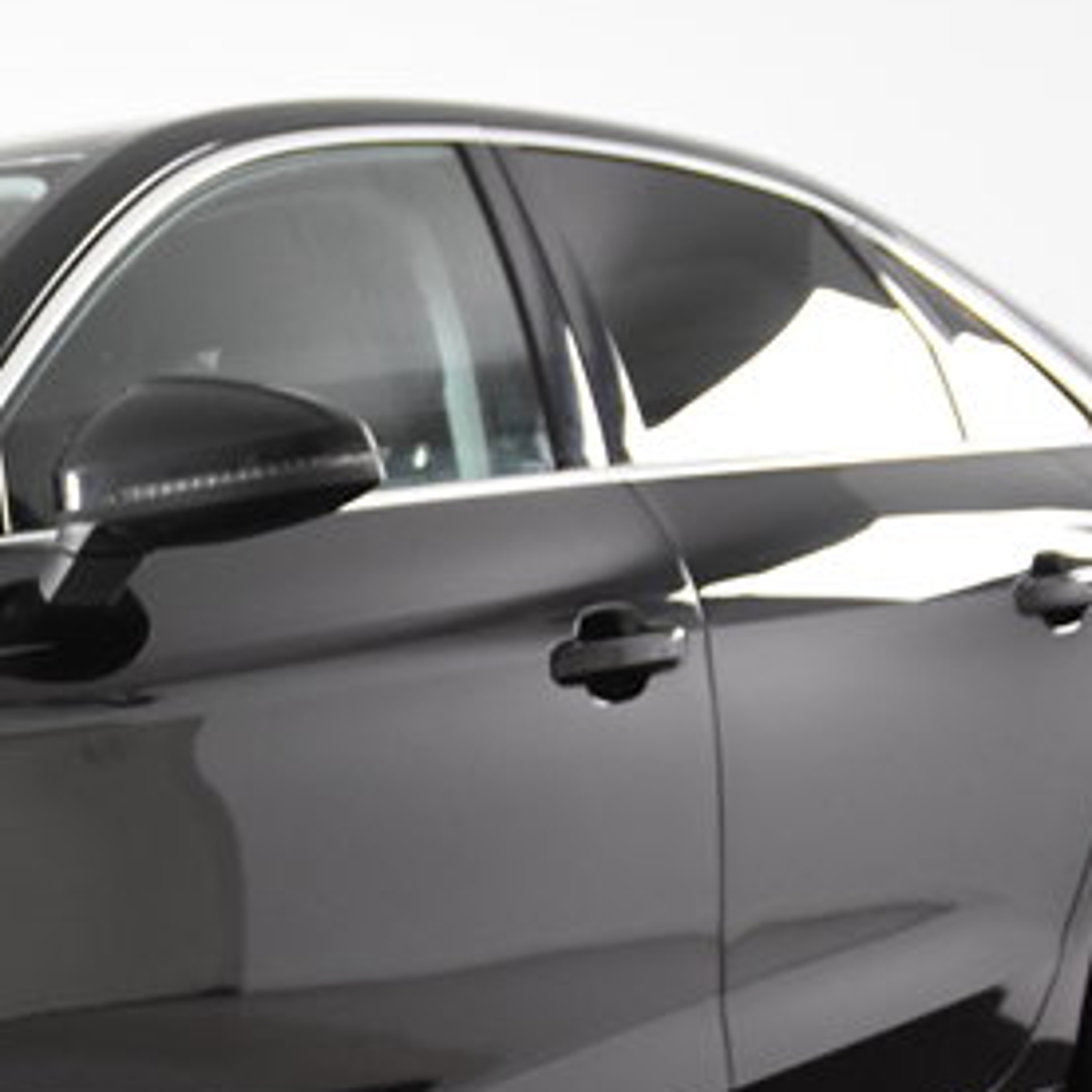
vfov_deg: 16.4
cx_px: -633
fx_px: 3712
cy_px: 1070
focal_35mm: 104
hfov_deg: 15.2
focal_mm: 22
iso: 1600
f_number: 3.5
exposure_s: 1/50
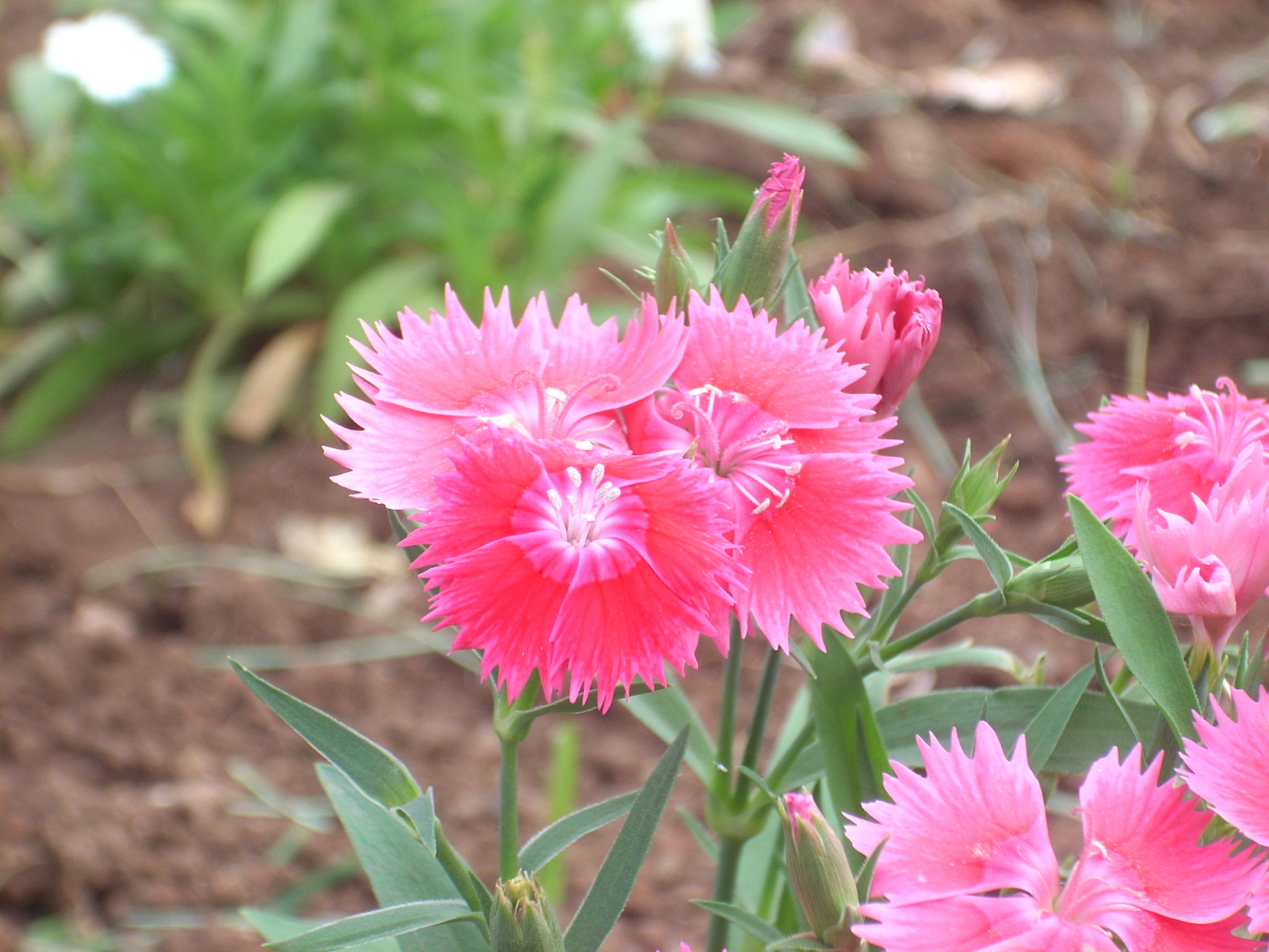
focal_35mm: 113
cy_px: 476
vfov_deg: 13.1
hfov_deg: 17.4
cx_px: 634
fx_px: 4143
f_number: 5.2
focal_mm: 18.6
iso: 64
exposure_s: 1/68.3
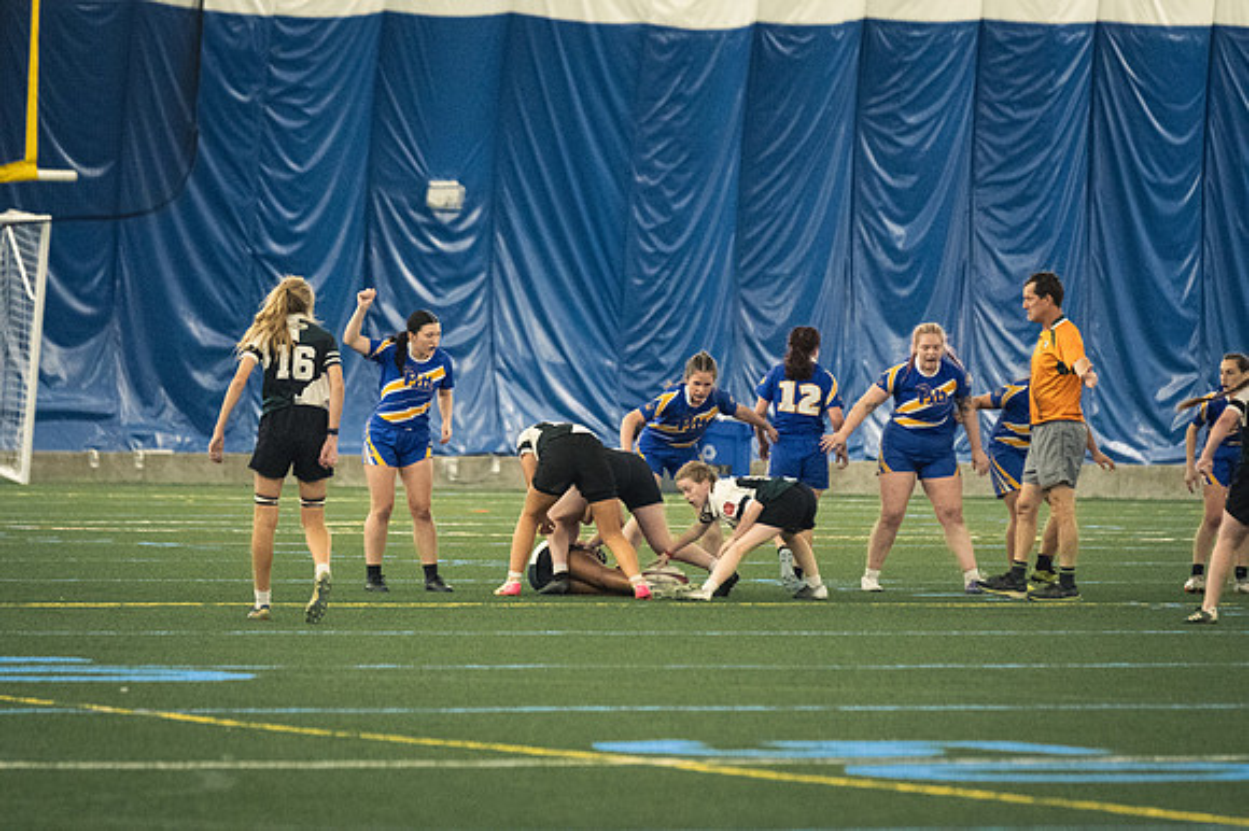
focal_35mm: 300
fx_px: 10402
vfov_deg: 4.6
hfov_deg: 6.9
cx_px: 624
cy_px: 416
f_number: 2.8
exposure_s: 1/500
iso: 10000
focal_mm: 200
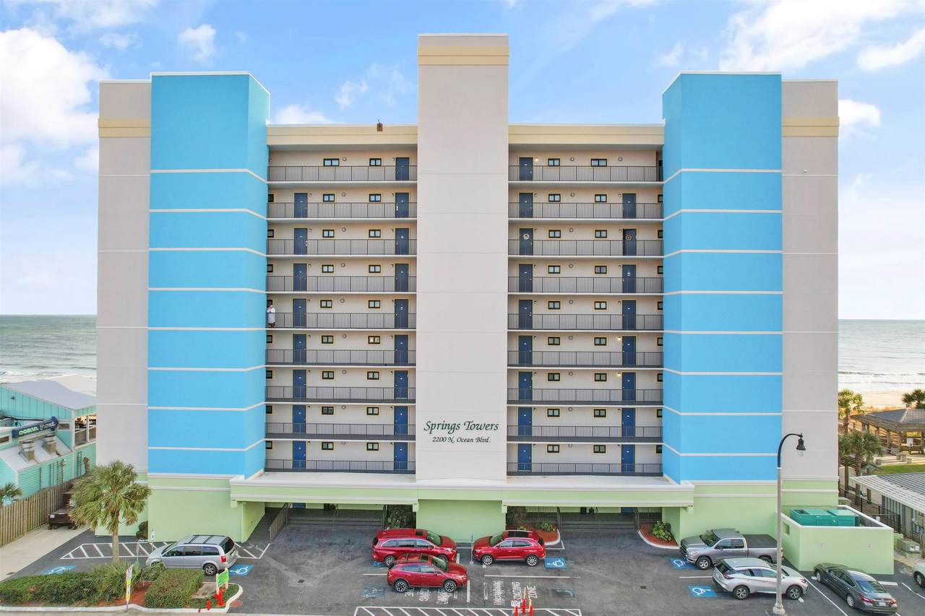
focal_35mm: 22
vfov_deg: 57.2
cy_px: 308
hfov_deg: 78.6
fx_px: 565
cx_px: 462
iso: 110
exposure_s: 1/40
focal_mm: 8.38
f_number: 2.8
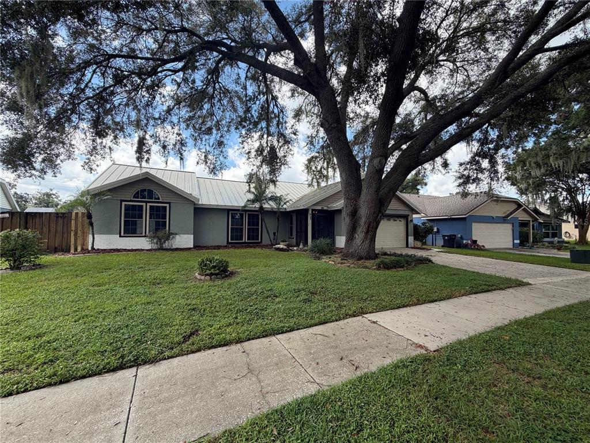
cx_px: 295
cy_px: 222
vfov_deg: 85.7
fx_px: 239
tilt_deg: +1.2
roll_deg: -0.9
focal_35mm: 14
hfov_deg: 102.1
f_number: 2.2
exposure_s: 1/502
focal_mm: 2.22
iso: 40
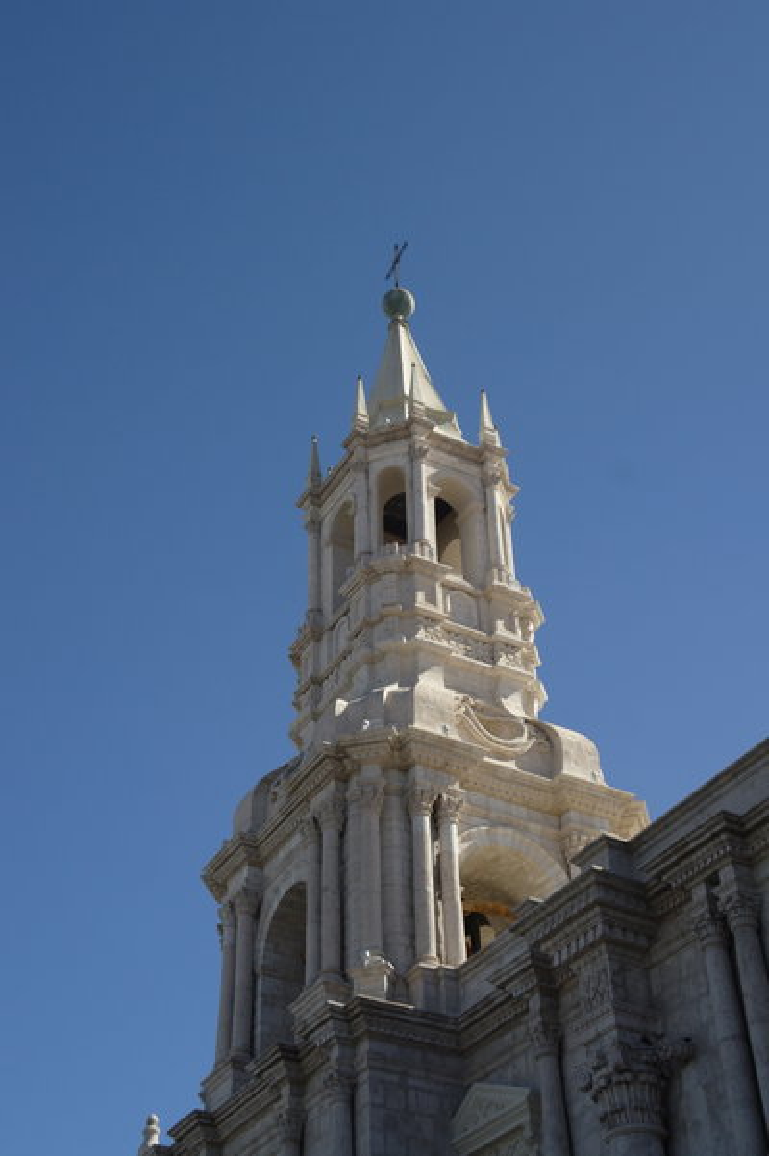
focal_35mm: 50
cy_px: 578
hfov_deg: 27.0
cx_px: 384
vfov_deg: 39.6
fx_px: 1604
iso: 200
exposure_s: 1/320
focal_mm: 33
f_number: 7.1
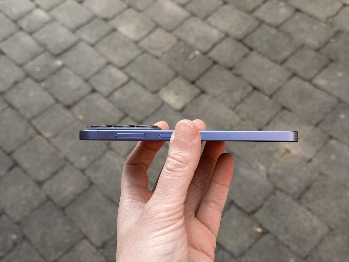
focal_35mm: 48
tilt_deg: -53.6
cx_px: 174
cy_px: 131
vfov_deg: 30.3
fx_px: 484
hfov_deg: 39.7
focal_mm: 6.76
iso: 64
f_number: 1.78
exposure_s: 1/706
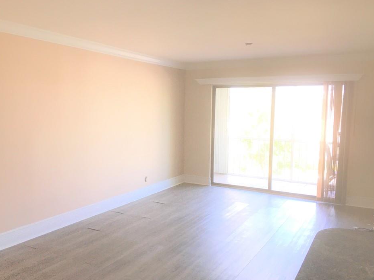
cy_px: 144
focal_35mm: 32
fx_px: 346
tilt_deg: -6.2
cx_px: 179
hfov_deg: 56.8
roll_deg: -1.1
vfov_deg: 44.2
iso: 40
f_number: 2.2
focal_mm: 4.15
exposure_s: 1/30
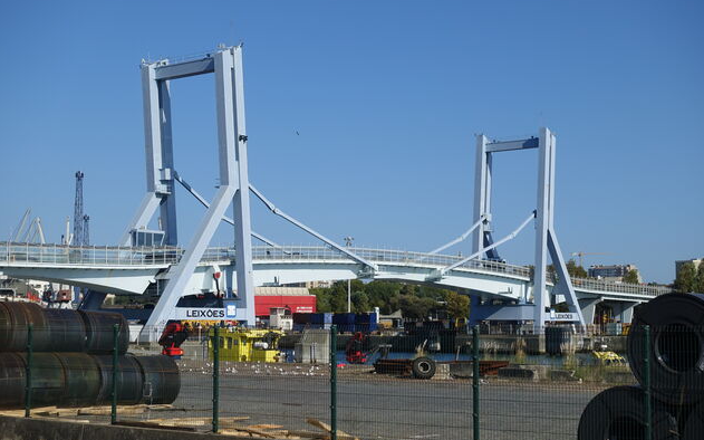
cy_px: 221
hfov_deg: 33.0
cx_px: 355
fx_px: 1189
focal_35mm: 62
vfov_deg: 20.9
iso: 125
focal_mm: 22
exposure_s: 1/125
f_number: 5.6
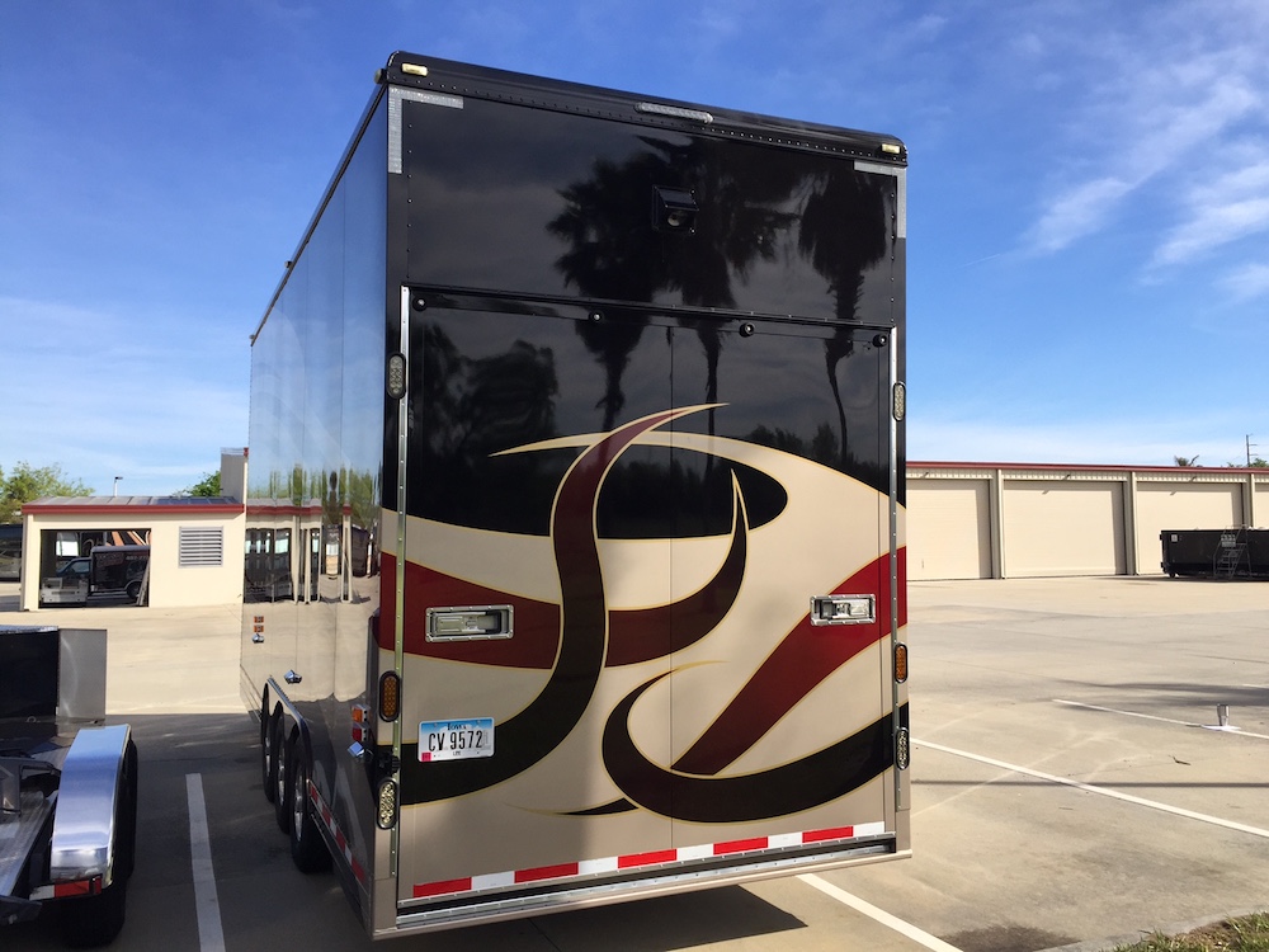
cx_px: 634
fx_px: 1063
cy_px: 476
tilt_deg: +3.5
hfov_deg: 61.7
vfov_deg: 48.2
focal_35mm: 29
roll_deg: -1.4
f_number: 2.2
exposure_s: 1/1319
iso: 32
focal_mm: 4.15
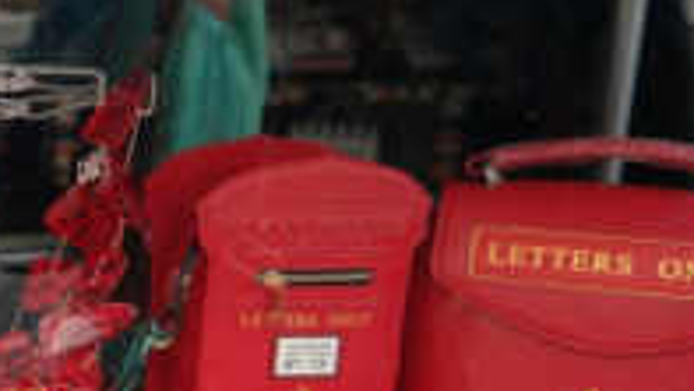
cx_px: -102
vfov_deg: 17.3
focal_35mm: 69
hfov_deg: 27.5
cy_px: 331
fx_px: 1270
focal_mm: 18
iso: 200
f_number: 3.5
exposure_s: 1/80
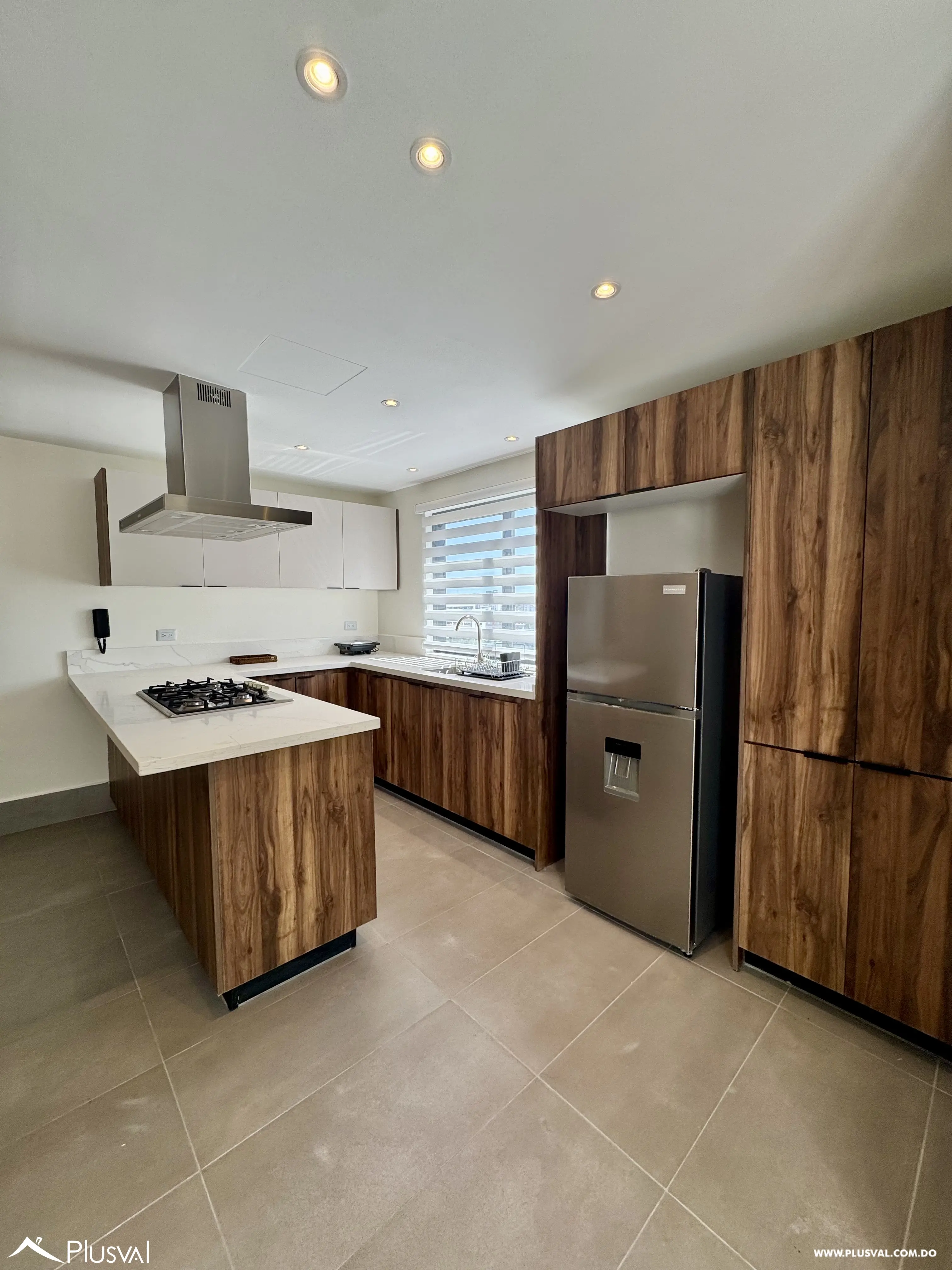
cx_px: 476
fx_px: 513
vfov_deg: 102.1
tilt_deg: -4.5
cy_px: 635
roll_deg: +0.4
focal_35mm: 14
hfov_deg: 85.7
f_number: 2.2
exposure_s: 1/190
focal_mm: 2.22
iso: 40
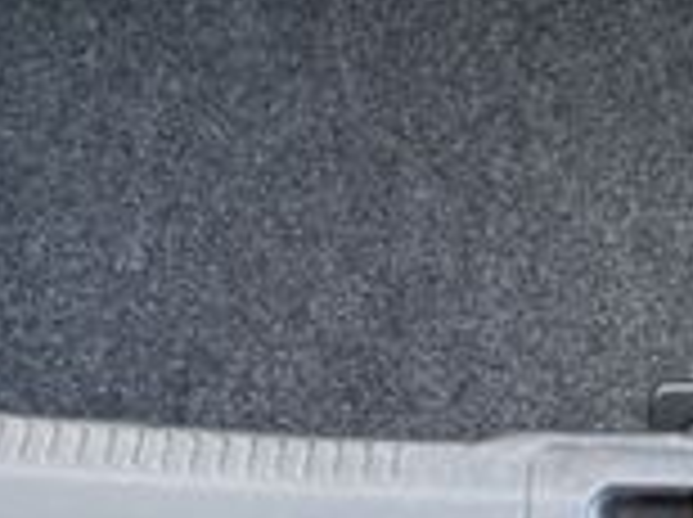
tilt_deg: -33.2
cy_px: -365
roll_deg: +2.5
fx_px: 1999
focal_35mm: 100
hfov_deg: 19.0
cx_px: 734
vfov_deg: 13.5
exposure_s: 1/110
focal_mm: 6.76
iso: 200
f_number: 1.78
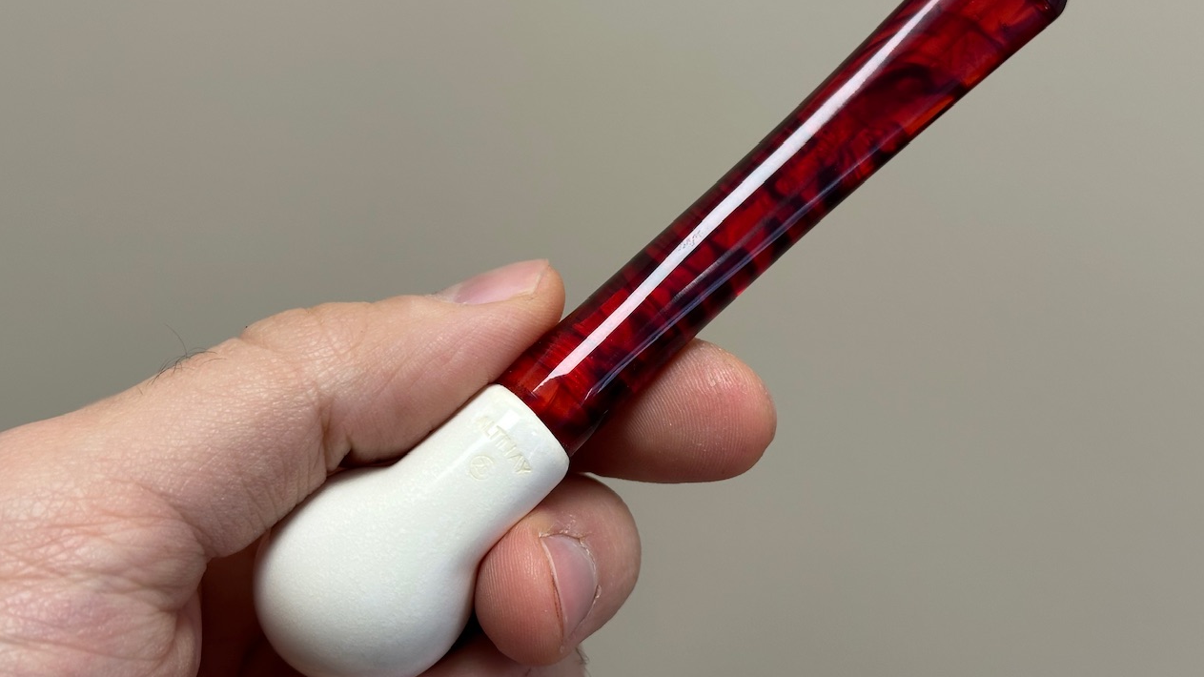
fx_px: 1692
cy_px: 334
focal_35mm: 53
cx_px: 609
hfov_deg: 39.2
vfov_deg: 22.6
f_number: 1.78
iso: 80
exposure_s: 1/121
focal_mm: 6.86
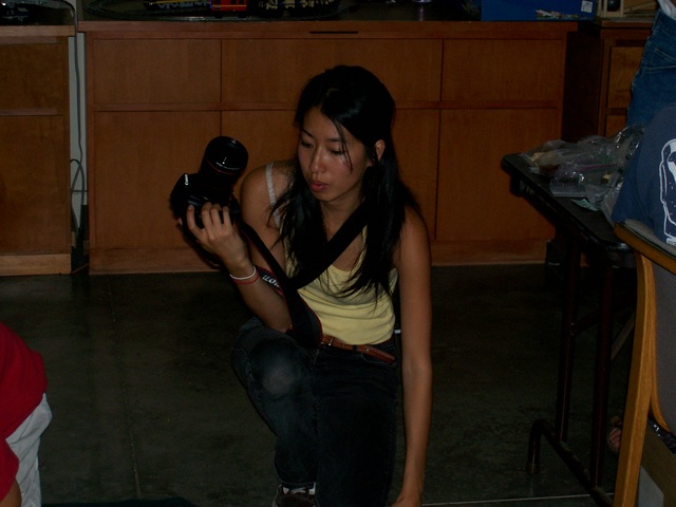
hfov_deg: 23.8
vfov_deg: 18.0
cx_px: 338
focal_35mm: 82
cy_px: 254
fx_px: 1601
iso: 140
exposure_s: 1/147
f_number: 4
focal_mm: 13.5
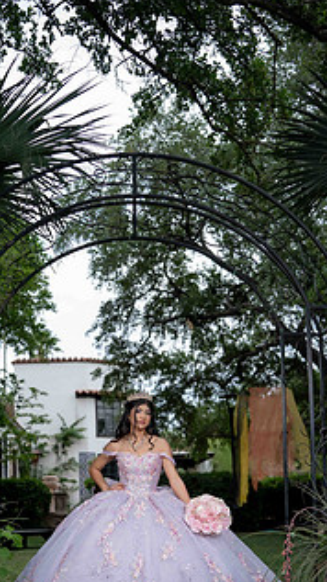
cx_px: 123
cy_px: 389
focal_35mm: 52
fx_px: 803
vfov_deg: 39.4
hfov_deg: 23.0
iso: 80
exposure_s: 1/800
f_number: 2.2
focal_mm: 35
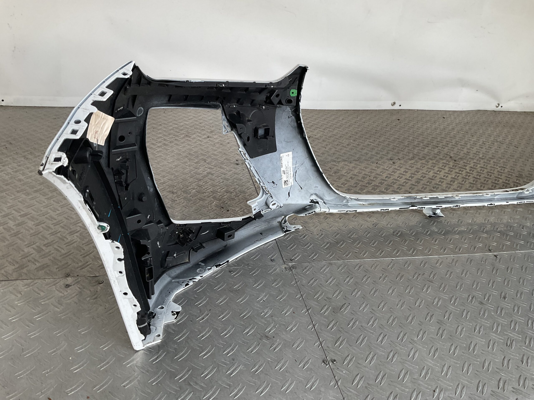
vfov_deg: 48.2
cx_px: 267
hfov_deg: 61.7
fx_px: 447
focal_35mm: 29
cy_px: 200
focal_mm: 3
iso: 50
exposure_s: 1/50
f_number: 1.8
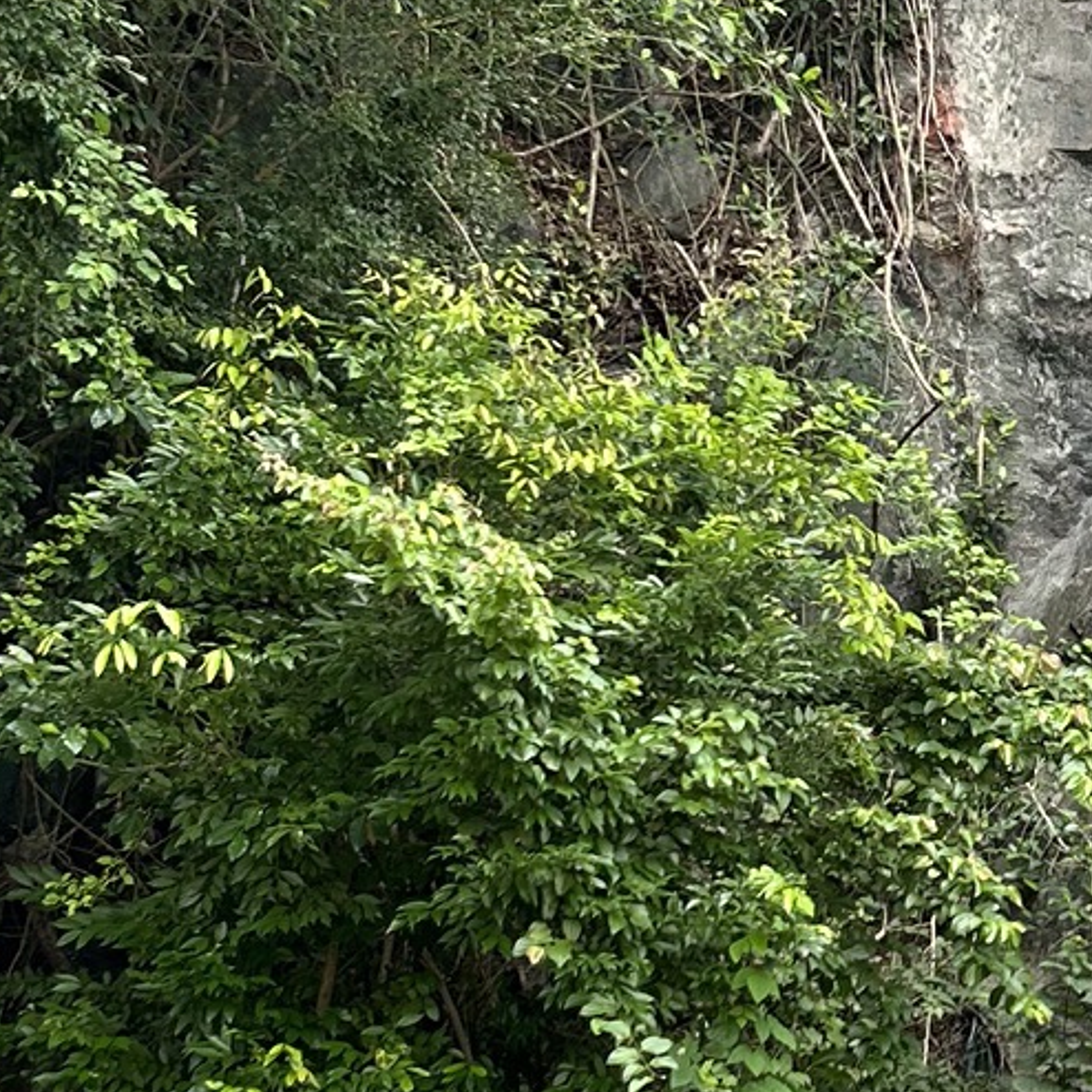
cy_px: 524
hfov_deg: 18.2
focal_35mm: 93
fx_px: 3319
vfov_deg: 18.7
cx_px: 1094
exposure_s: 1/340
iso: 50
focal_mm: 5.7
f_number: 1.5
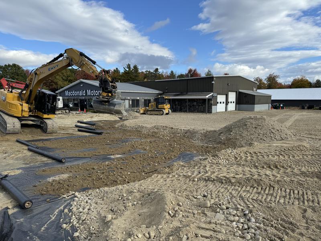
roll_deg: -0.3
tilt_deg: -5.5
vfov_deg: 56.8
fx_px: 223
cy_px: 120
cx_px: 160
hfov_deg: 71.6
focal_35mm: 24
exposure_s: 1/3413
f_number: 1.78
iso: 80
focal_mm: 6.76
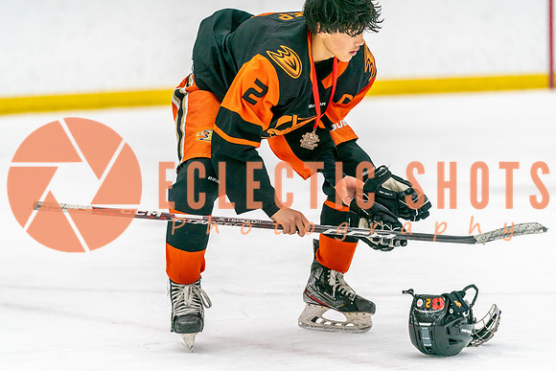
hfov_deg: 10.3
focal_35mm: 200
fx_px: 3089
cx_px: 278
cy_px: 186
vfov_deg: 6.9
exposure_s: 1/1250
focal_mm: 200
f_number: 2.8
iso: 3200
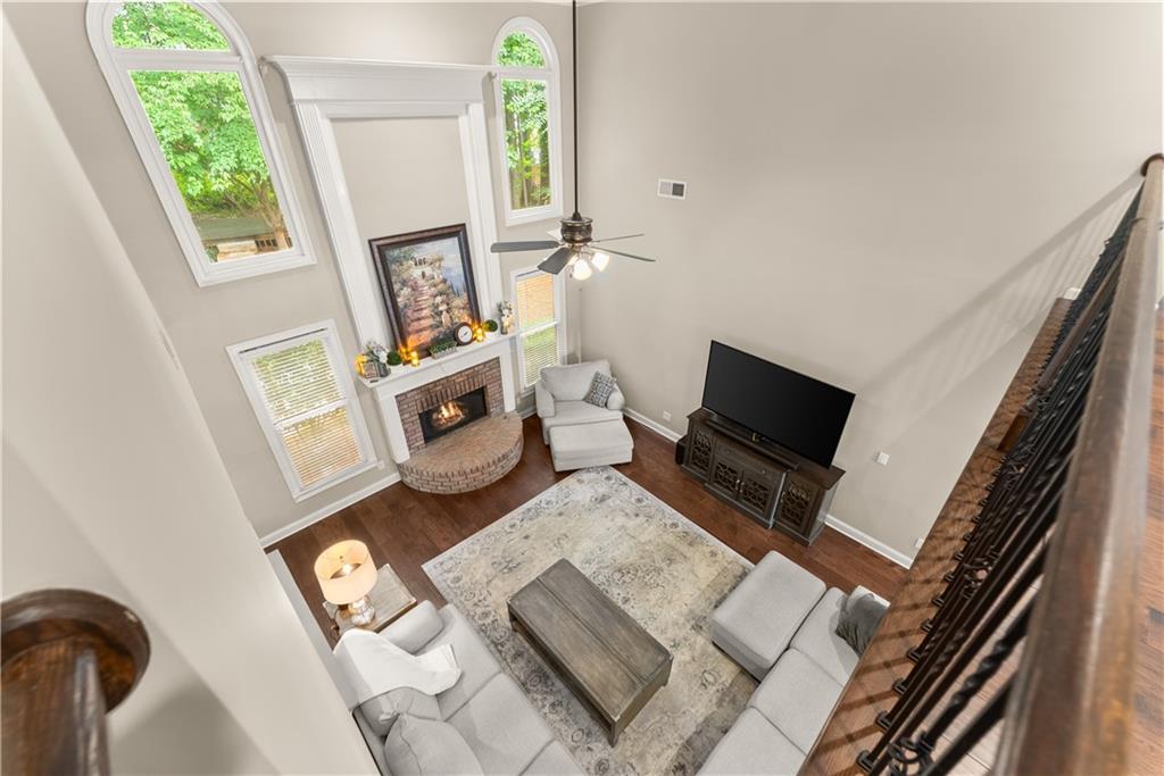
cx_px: 582
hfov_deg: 104.2
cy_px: 388
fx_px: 453
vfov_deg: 81.2
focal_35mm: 14
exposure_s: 1/1.25
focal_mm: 14
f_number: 7.1
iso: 640
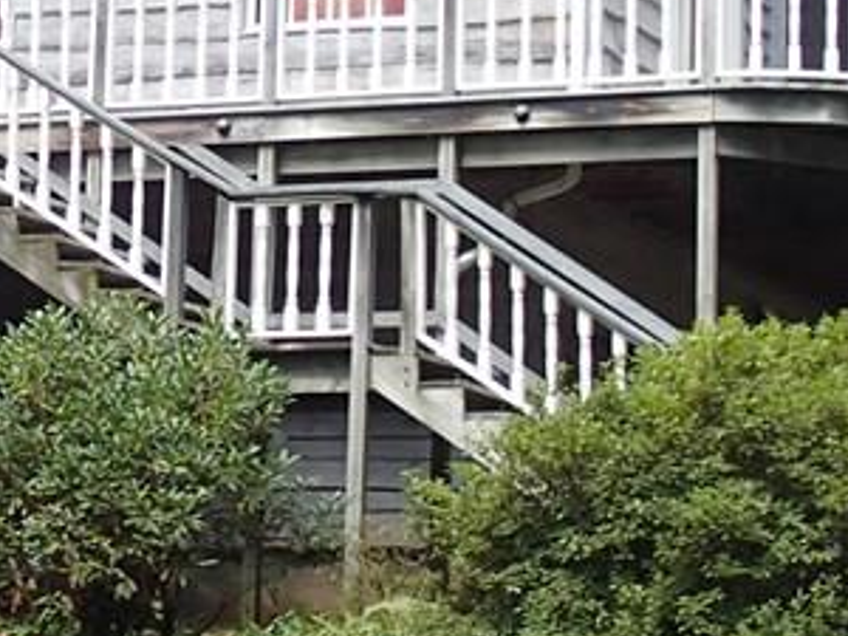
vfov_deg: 10.1
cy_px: 90
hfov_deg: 13.2
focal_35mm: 147
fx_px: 3601
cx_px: -93
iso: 100
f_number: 4
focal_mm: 7.86
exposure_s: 1/100
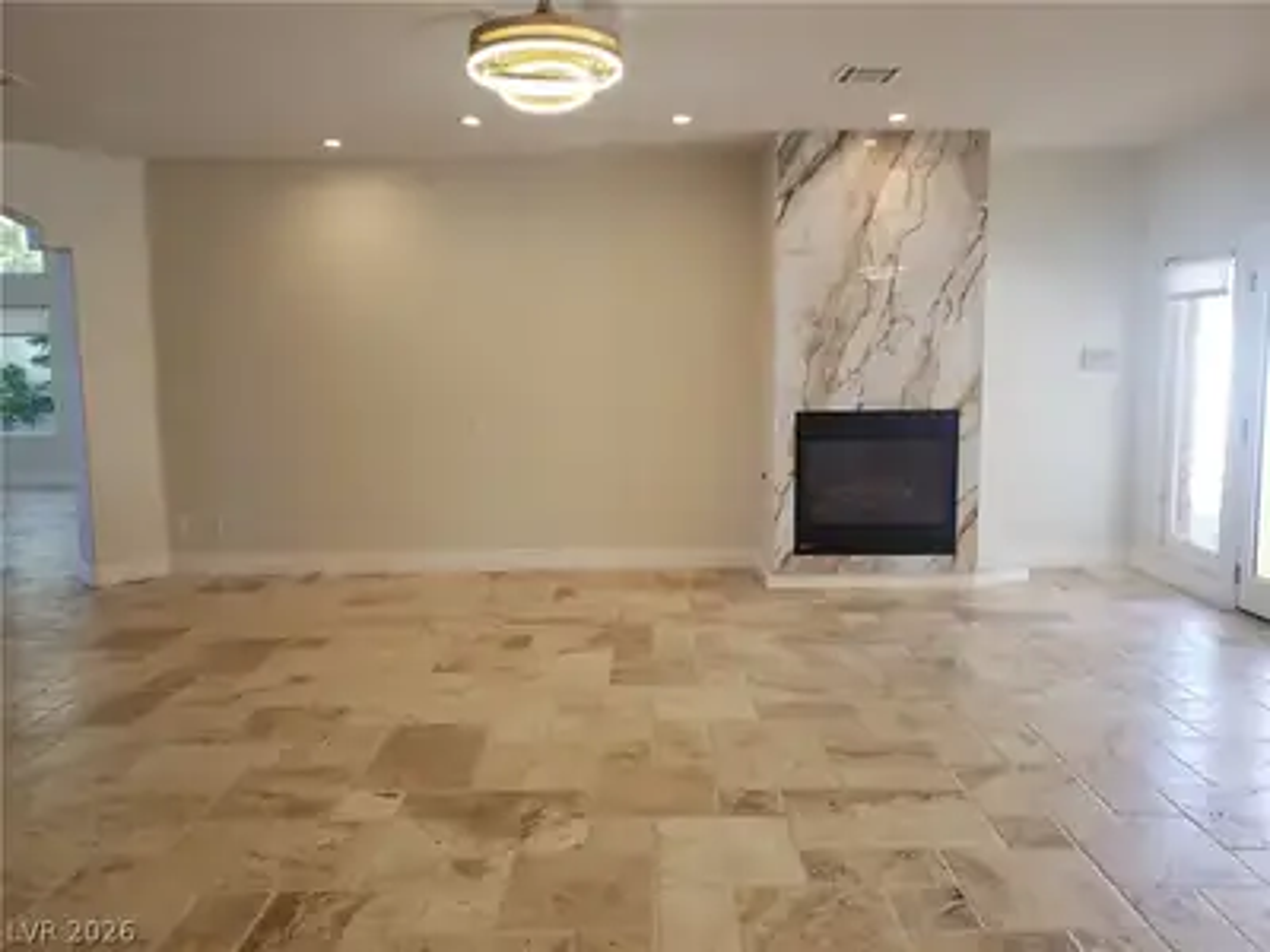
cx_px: 635
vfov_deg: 53.1
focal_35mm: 26
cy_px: 476
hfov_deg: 67.3
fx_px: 954
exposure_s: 1/60
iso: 64
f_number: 2.4
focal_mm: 4.3
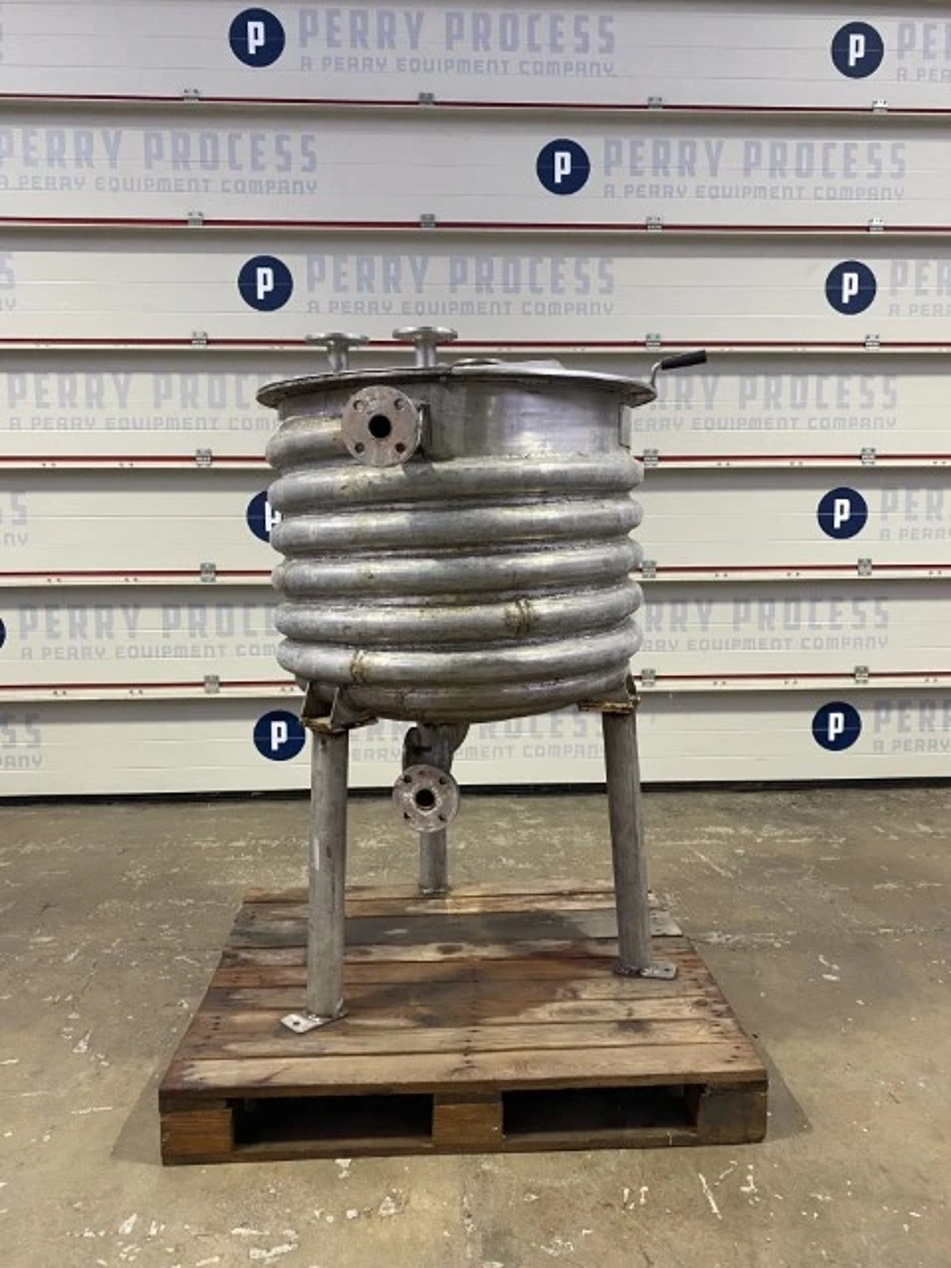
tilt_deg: -5.0
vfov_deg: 67.3
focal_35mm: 26
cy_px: 634
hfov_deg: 53.1
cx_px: 476
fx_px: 952
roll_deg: +1.4
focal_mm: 4.25
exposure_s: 1/60
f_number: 1.8
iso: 250
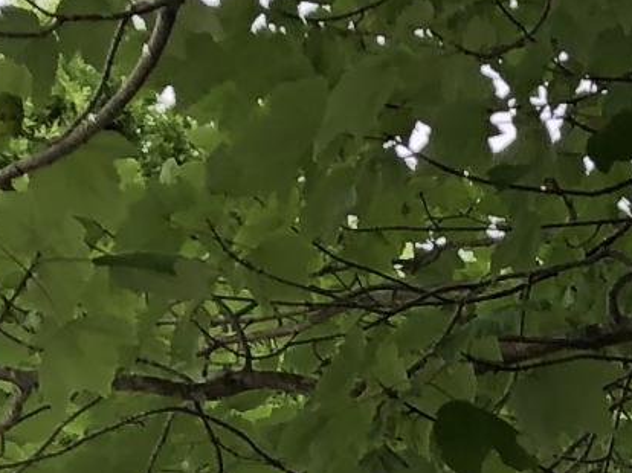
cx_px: 1316
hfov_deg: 9.1
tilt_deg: +3.2
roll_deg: +0.3
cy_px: 1625
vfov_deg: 6.4
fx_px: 3704
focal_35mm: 203
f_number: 1.8
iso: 20
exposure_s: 1/138
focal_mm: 3.99
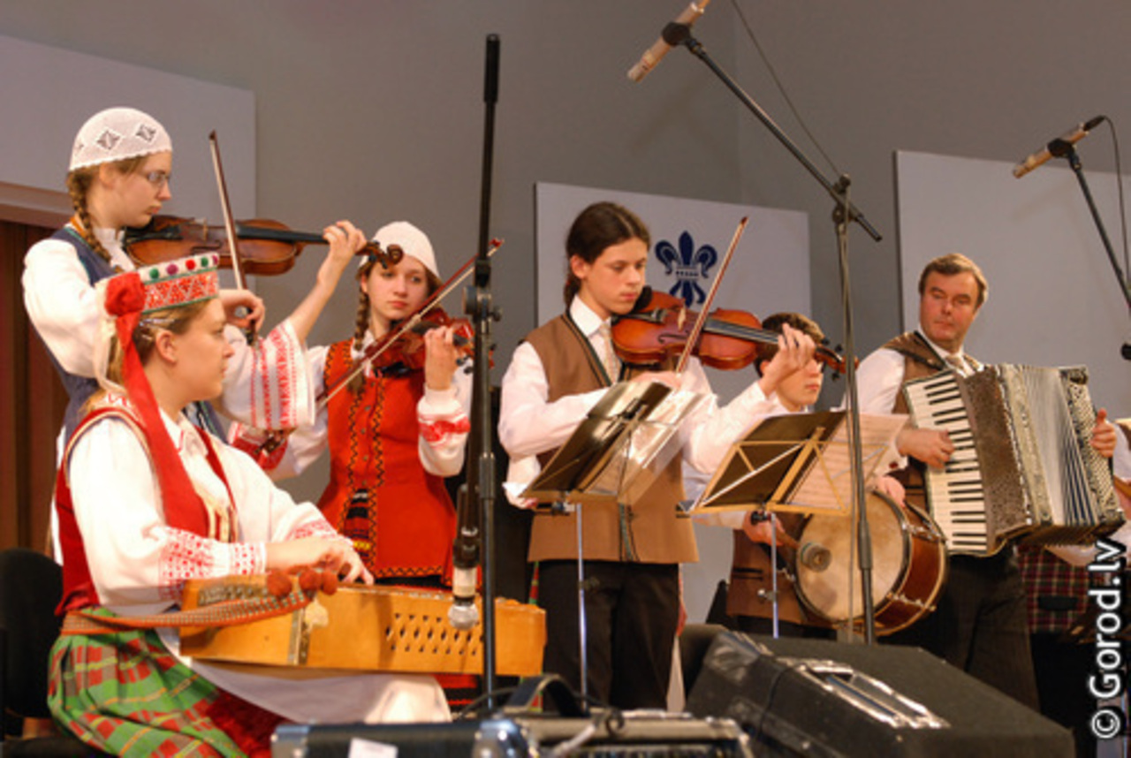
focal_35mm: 75
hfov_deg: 26.9
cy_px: 379
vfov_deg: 18.2
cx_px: 566
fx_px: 2360
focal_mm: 50
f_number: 5.6
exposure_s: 1/100
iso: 800
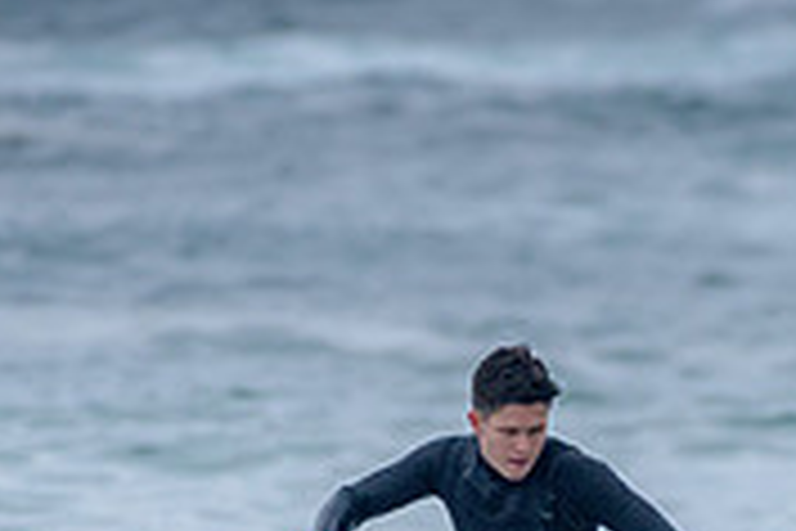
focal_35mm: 2004
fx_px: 44307
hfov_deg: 1.0
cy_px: 711
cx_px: 716
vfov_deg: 0.7
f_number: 5.6
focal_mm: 500
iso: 1100
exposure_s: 1/2000
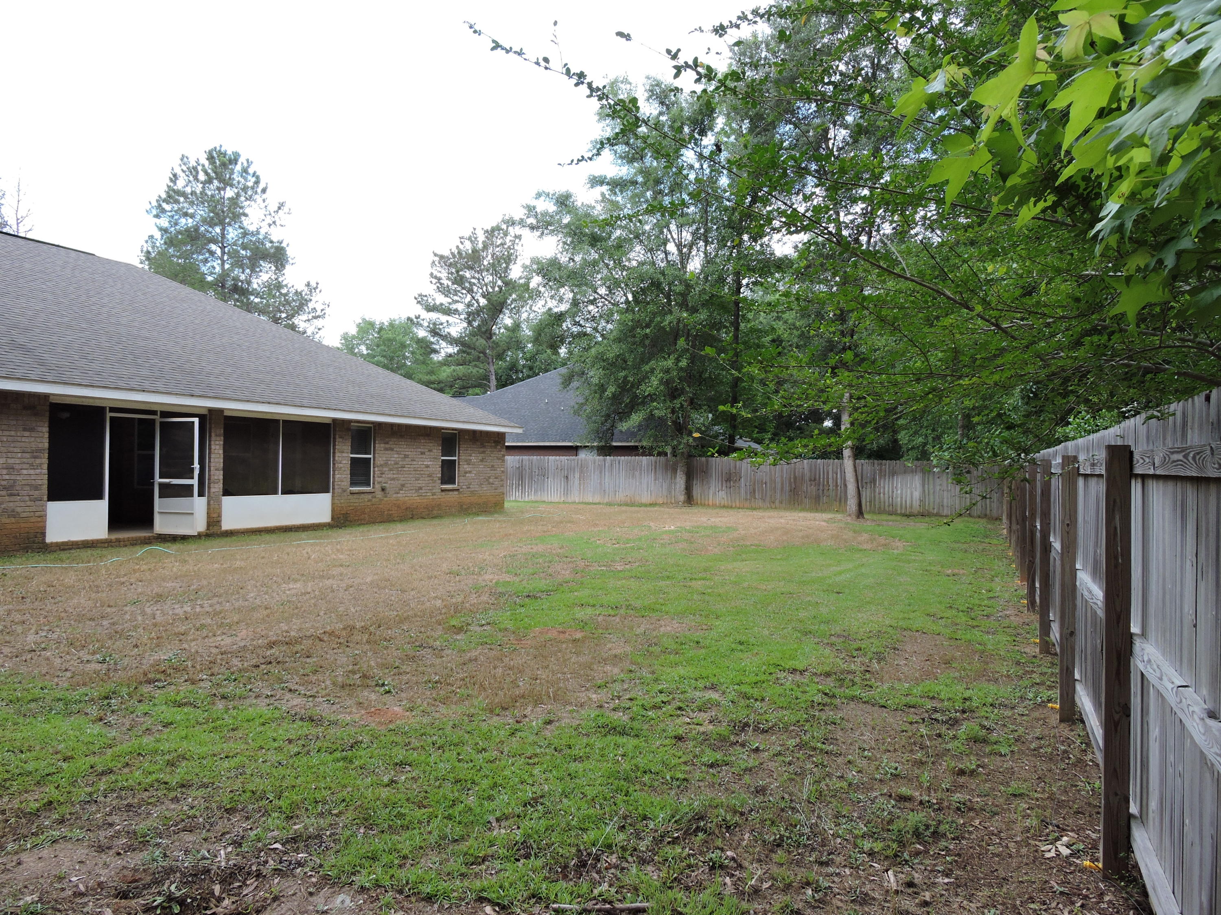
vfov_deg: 56.8
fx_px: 847
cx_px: 610
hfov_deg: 71.6
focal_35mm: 24
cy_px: 458
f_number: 3.3
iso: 100
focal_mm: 4.3
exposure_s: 1/200
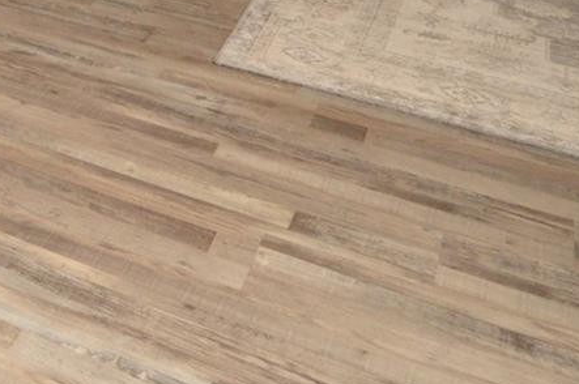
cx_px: -264
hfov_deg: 24.7
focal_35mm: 65
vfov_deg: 18.9
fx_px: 1044
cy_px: -148
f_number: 8
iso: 800
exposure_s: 1/60
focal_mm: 12
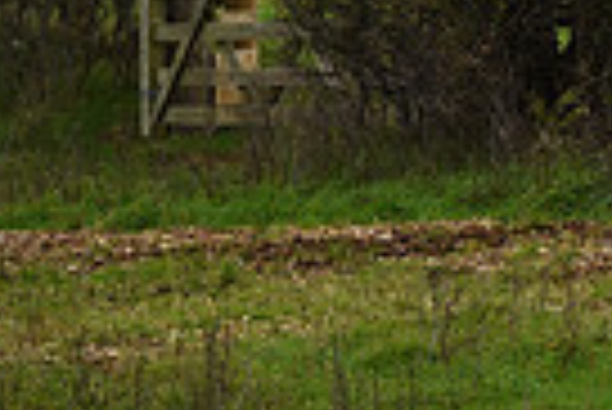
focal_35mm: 851
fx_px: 14482
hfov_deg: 2.4
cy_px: -158
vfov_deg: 1.6
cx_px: 1166
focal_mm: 200
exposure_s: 1/1000
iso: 1100
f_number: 5
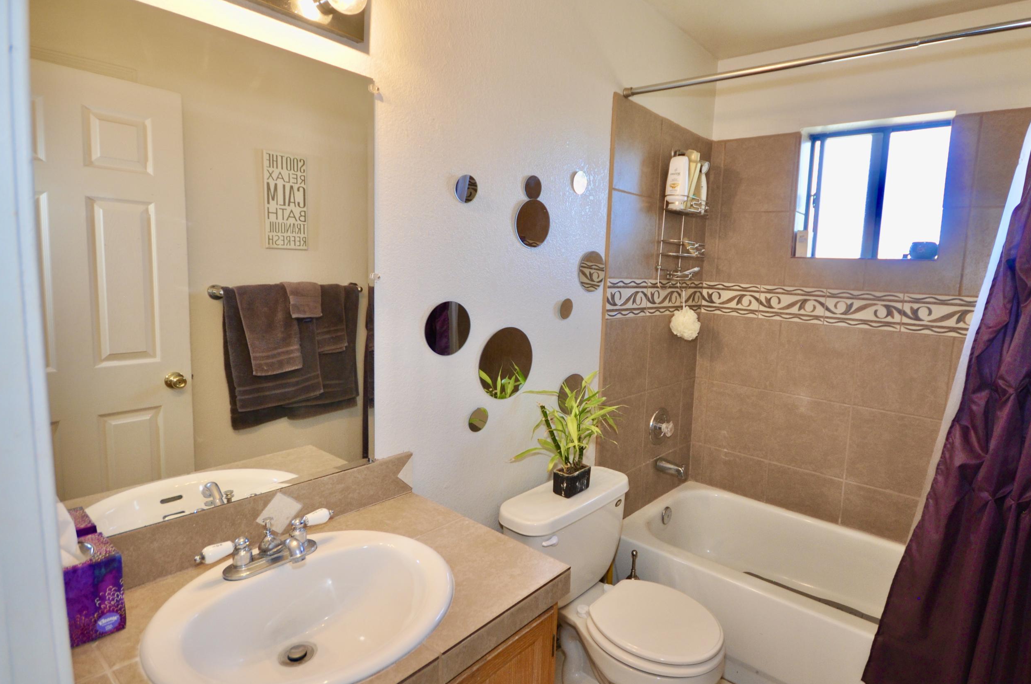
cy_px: 330
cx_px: 594
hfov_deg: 89.4
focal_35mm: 18
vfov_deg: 67.2
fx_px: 515
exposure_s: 1/60
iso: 400
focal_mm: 10
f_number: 4
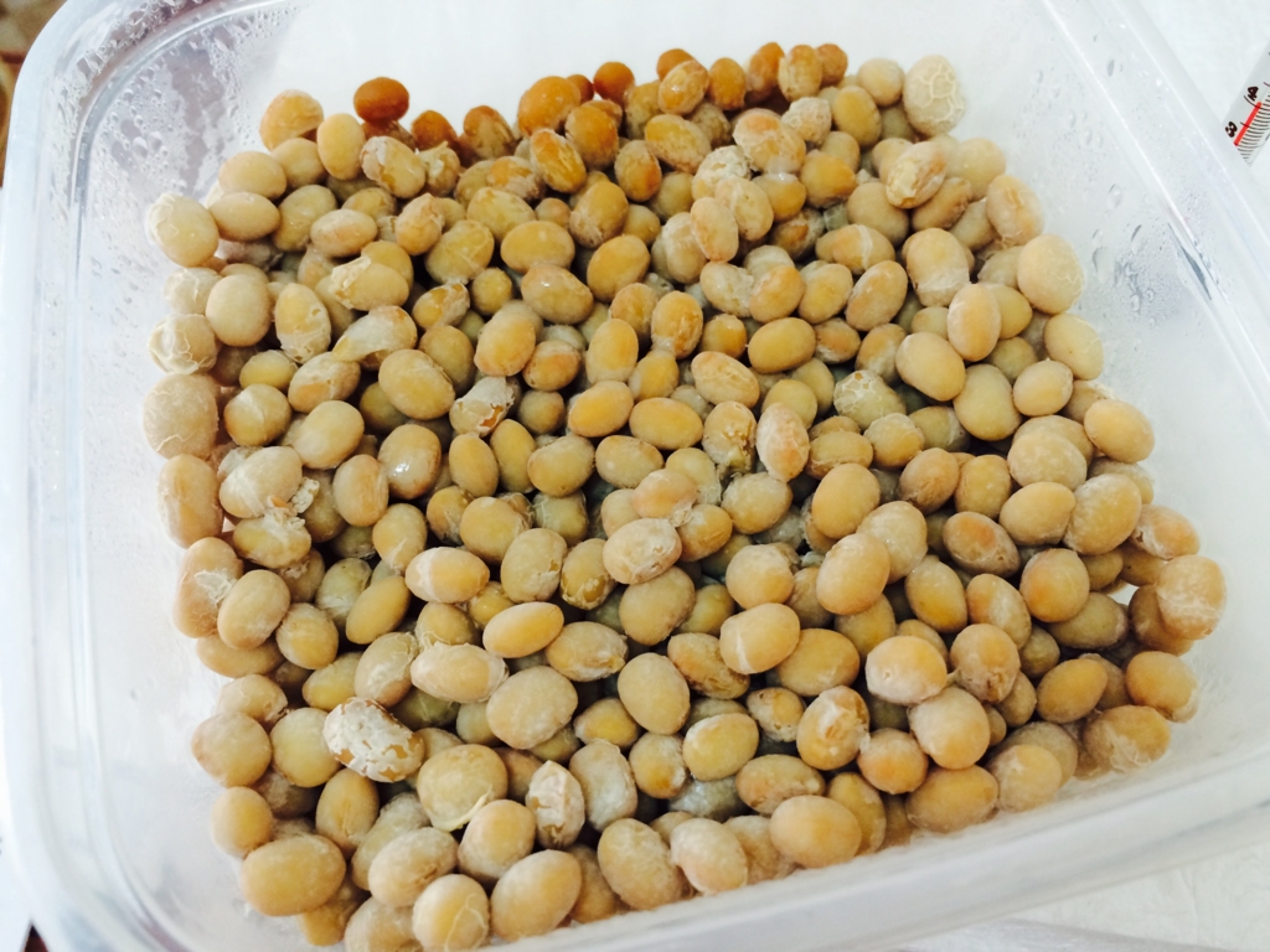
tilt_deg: -63.2
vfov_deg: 48.2
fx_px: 1064
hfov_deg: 61.7
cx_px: 635
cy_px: 476
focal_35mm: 29
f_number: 2.2
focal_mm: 4.15
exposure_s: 1/30
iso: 80
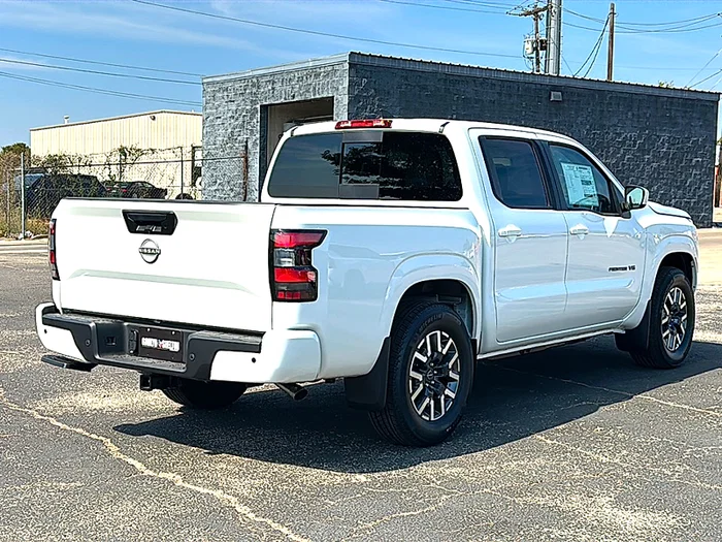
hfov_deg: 42.9
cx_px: 361
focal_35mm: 44
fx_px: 918
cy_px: 271
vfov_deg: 32.9
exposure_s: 1/5917
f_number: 1.78
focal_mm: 6.86
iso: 80
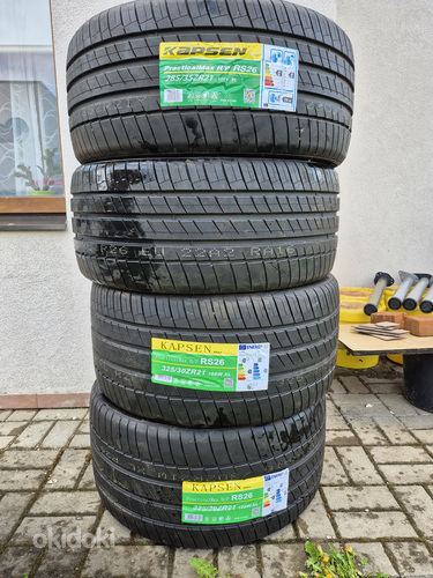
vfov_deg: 73.9
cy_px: 289
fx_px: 384
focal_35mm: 23
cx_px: 216
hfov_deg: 58.9
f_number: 1.8
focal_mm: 5.4
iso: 25
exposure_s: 1/222
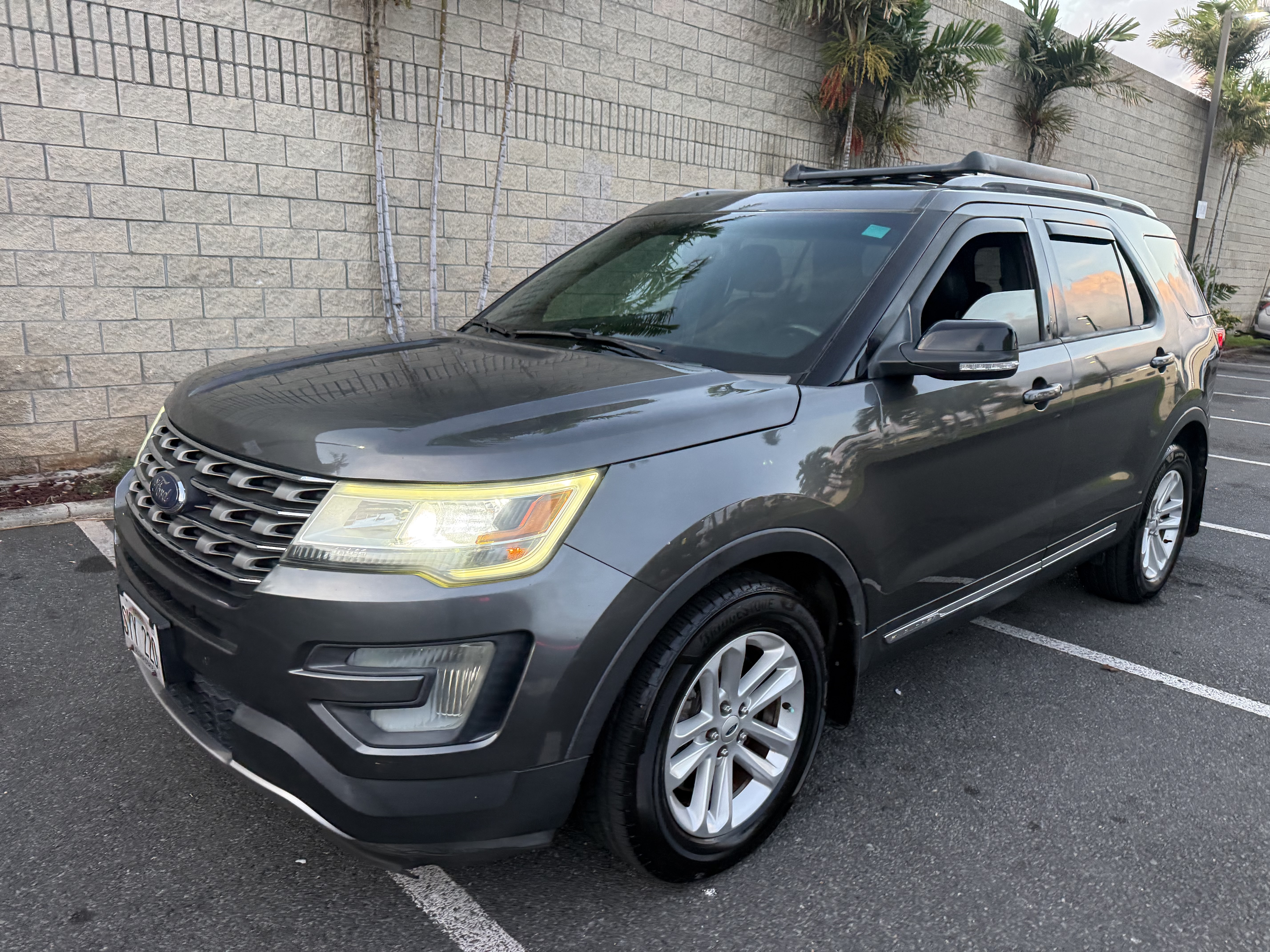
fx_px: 881
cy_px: 476
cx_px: 635
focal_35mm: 24
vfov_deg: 56.8
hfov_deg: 71.6
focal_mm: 6.76
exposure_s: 1/123
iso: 250
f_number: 1.78
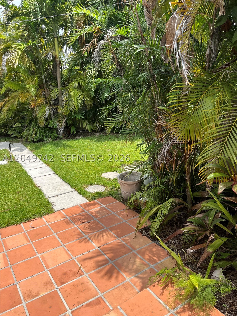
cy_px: 158
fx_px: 237
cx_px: 118
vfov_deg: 67.3
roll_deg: +0.9
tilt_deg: -13.7
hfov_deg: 53.1
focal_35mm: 26
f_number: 1.6
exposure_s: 1/1748
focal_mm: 5.1
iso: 50
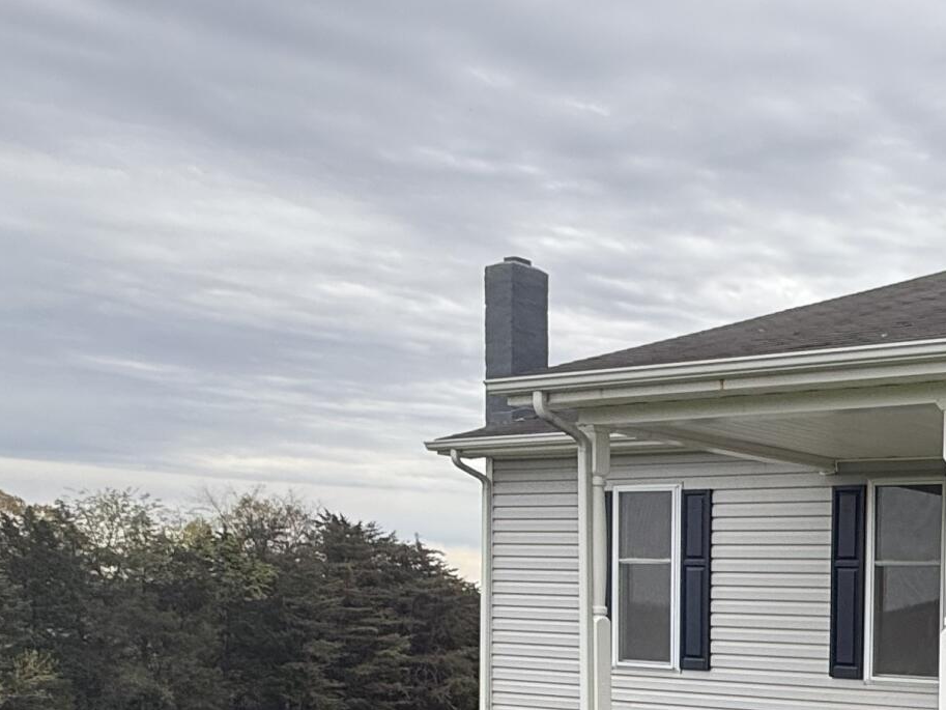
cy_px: 701
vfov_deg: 29.5
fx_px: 1257
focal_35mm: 46
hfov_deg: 31.9
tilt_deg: -3.7
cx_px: 1220
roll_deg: -3.1
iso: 50
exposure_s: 1/280
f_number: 2.2
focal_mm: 2.22
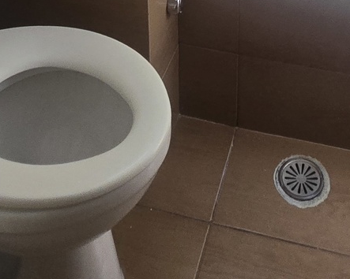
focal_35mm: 55
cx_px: 233
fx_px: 569
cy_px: -280
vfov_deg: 18.3
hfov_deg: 33.9
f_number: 2.2
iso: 100
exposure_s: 1/100
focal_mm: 2.2
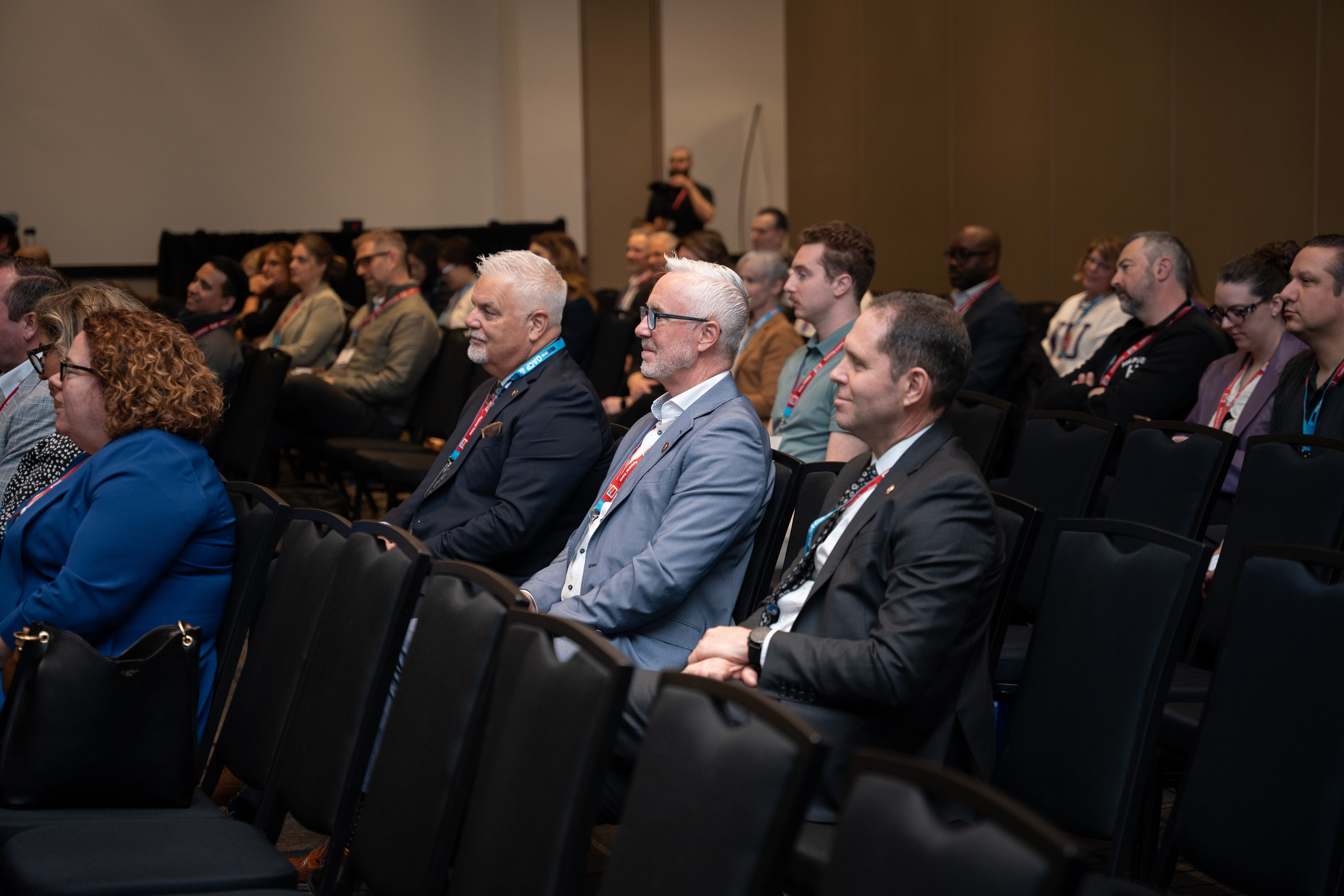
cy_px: 448
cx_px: 672
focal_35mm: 70
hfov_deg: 28.8
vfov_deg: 19.5
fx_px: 2613
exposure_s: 1/160
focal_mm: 70
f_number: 2.8
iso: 800
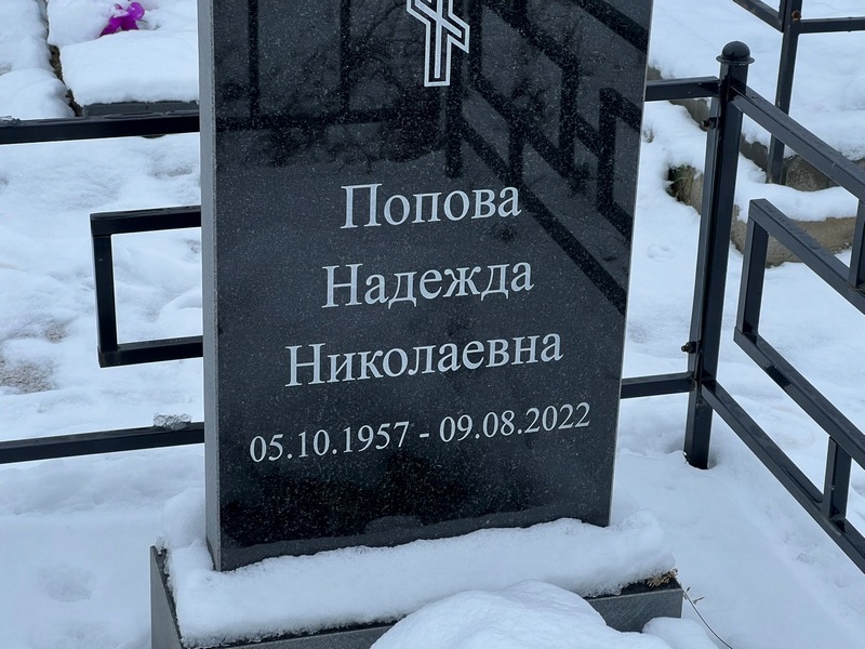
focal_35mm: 77
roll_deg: +0.1
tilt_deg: -22.4
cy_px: 324
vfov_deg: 19.1
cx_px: 432
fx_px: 1924
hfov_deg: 25.3
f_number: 2.8
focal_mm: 9
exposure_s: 1/99
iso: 32
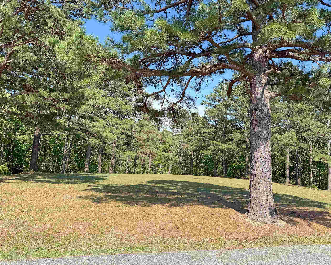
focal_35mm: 26
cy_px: 128
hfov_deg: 66.0
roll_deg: -4.1
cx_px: 168
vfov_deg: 54.9
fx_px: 255
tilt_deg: +6.9
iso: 80
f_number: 1.78
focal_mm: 6.76
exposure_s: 1/2299
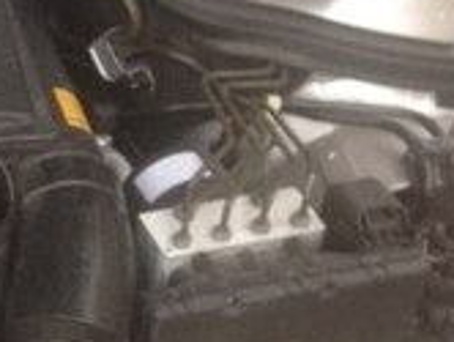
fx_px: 1721
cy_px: 133
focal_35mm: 131
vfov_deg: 11.3
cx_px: -383
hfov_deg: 13.4
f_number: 2.4
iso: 80
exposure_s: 1/120
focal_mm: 4.12
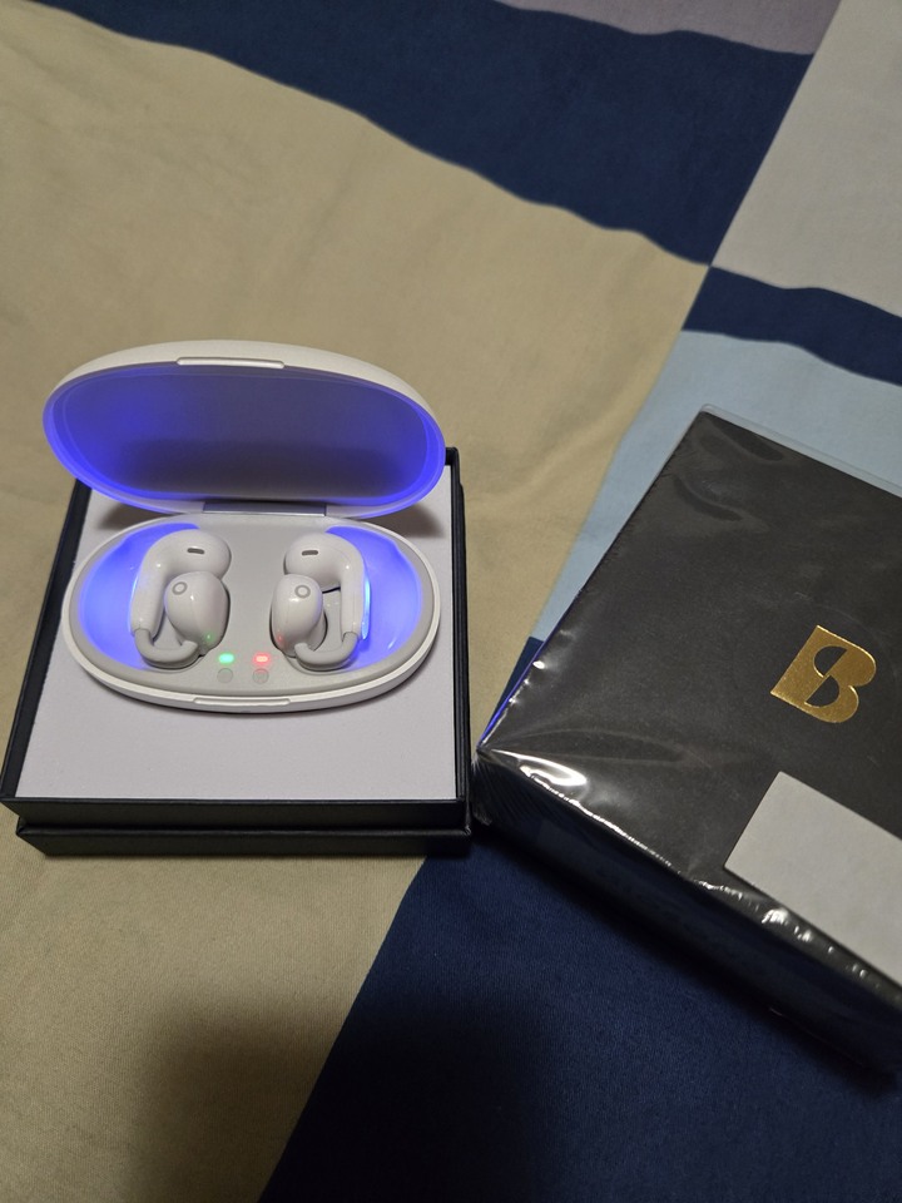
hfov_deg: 58.9
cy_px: 602
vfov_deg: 73.9
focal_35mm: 23
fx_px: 799
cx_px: 451
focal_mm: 5.4
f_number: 1.8
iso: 800
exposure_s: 1/120
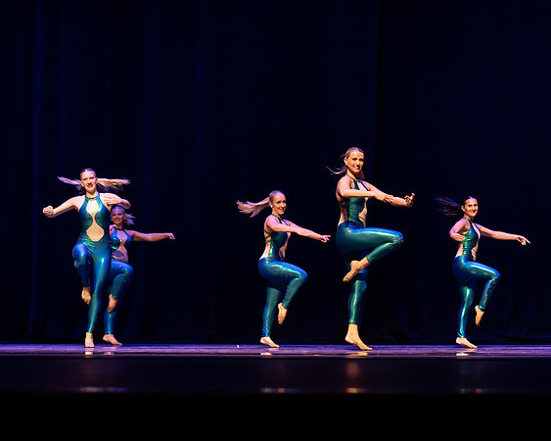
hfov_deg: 22.0
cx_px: 342
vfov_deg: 17.7
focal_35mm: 87
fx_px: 1411
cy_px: 247
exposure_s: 1/640
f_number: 2.8
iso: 3200
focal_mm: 68
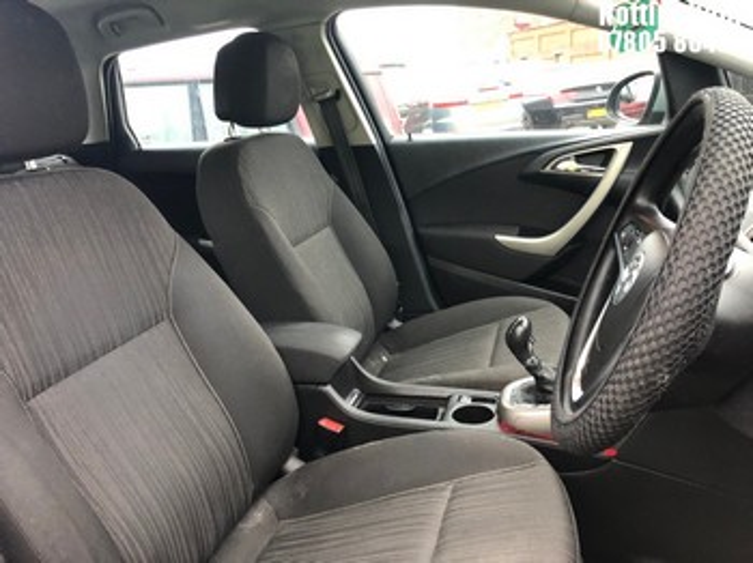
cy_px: 282
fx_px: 609
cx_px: 376
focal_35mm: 28
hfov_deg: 63.5
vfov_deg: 49.7
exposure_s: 1/15
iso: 80
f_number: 1.8
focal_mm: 4
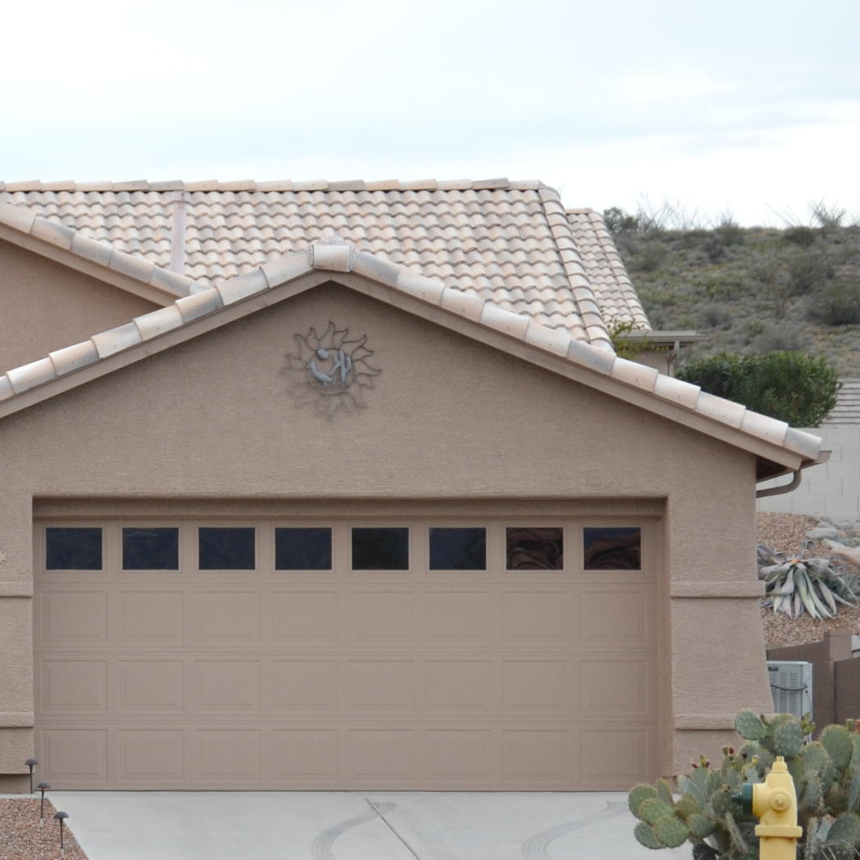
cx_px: -312
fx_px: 8292
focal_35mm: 295
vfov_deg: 5.9
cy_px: 490
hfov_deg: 5.9
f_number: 4.5
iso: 400
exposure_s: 1/50
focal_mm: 80
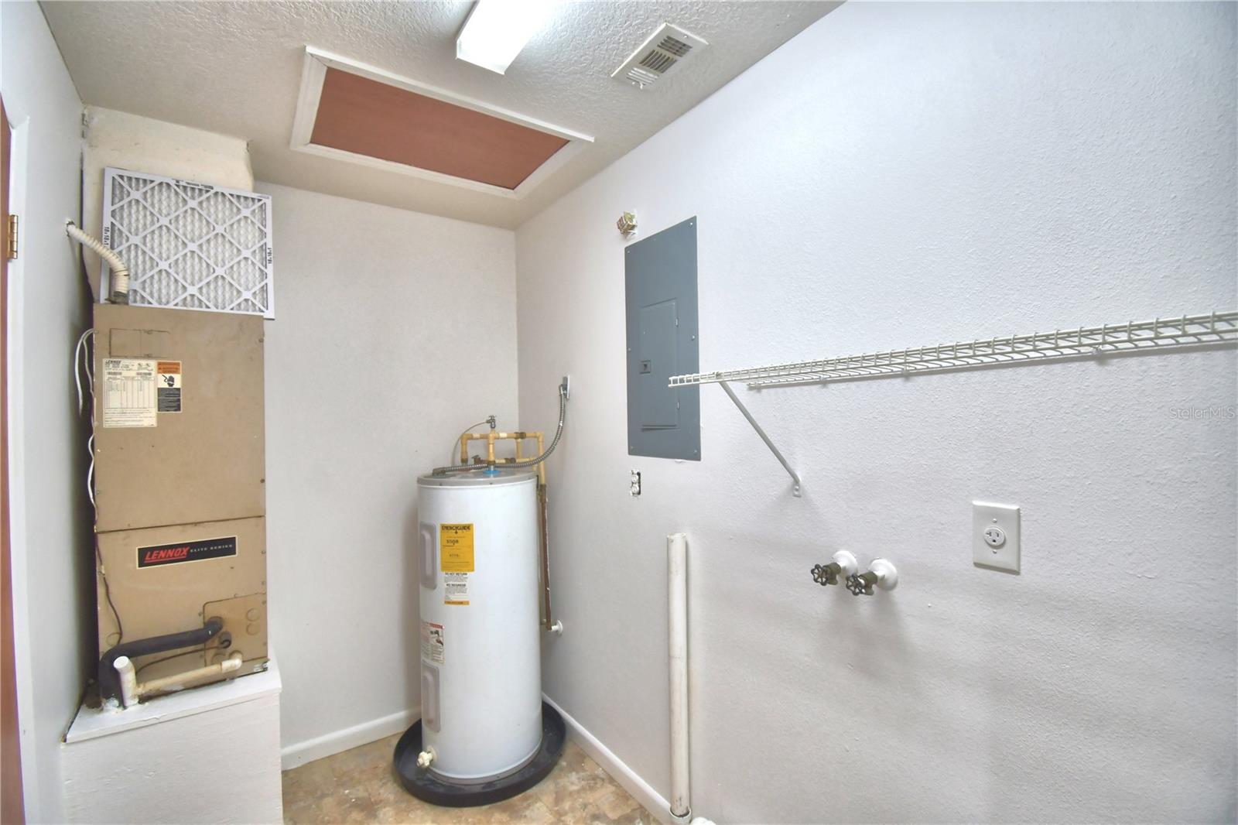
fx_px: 516
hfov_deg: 100.4
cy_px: 412
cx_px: 619
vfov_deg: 77.3
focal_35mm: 15
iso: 400
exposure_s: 1/50
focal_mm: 10
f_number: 4.5
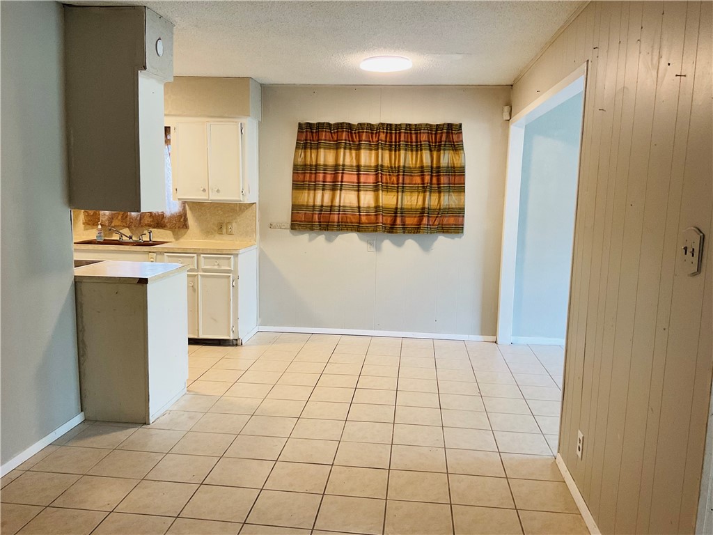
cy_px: 268
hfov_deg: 61.7
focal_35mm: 29
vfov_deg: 48.2
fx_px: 597
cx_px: 356
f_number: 1.8
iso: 100
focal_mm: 3
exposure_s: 1/60
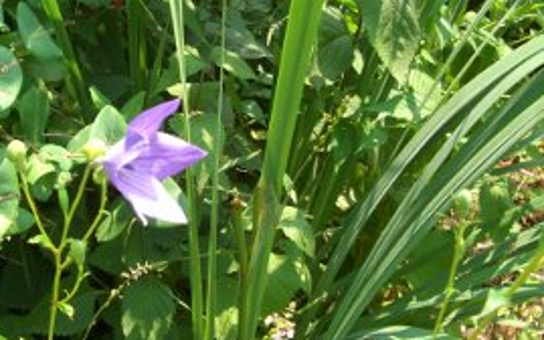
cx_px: 184
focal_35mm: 60
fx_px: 889
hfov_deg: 33.7
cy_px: 170
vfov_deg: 21.6
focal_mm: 7.9
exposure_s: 1/200
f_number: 2.8
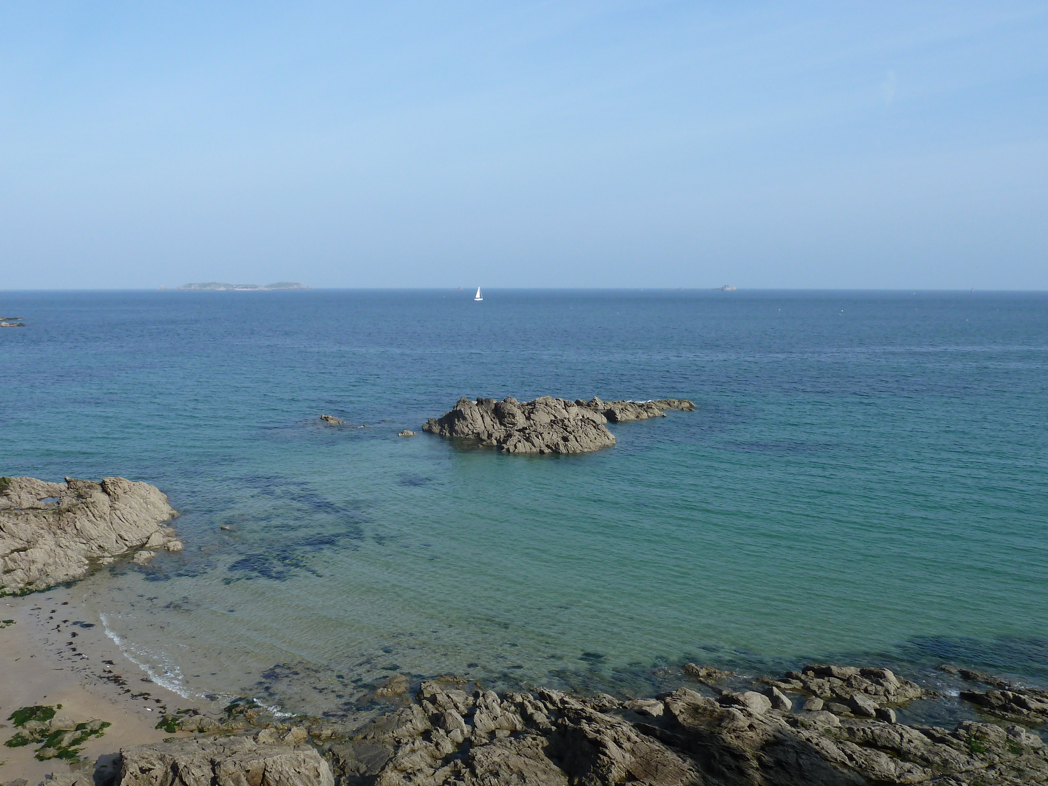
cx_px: 440
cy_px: 451
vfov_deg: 48.1
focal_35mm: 29
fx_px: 878
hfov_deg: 61.3
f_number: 4.5
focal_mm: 4.1
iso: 80
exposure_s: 1/400
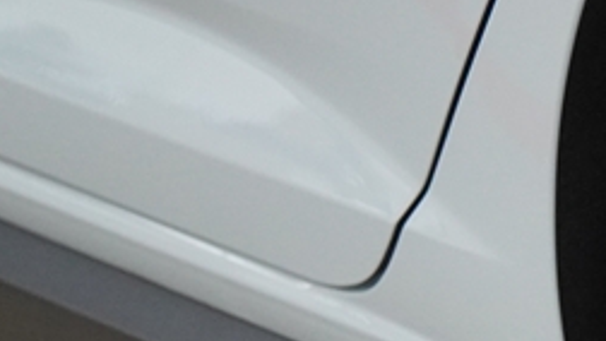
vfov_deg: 5.4
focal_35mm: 223
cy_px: 599
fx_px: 3587
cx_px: 1152
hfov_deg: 9.2
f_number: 2.8
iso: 2000
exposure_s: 1/160
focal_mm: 35
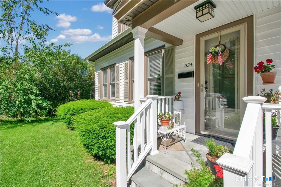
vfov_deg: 77.3
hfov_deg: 100.4
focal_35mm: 15
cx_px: 140
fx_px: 117
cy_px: 94
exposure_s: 1/500
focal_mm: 10
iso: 320
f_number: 11
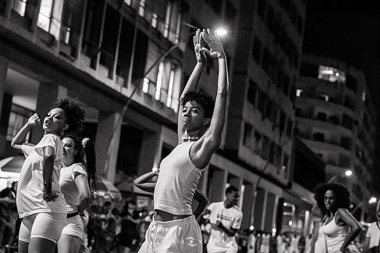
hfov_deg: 27.0
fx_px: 791
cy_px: 126
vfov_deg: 18.2
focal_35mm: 75
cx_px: 190
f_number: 2.8
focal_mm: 50
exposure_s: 1/250
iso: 2000
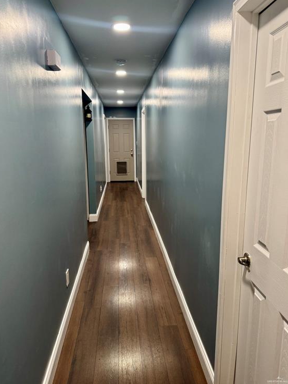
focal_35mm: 25
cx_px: 144
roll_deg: +1.3
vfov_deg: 69.4
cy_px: 188
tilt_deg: -9.4
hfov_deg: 54.9
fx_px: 277
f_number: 1.78
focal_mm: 6.76
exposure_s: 1/60
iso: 160
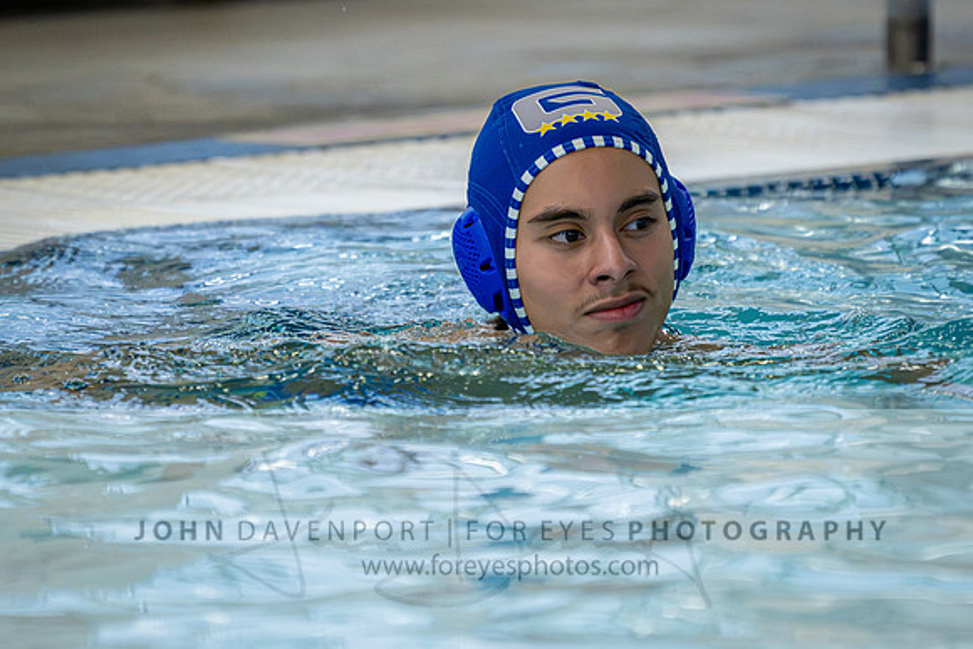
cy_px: 235
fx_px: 14509
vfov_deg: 2.6
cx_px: 522
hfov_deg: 3.8
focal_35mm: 537
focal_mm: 280
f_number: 4
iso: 10000
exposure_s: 1/1000
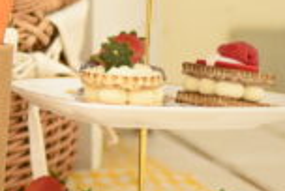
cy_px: -241
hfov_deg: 3.5
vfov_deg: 2.4
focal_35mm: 571
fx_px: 4529
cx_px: -630
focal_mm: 85
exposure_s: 1/400
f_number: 1.8
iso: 400
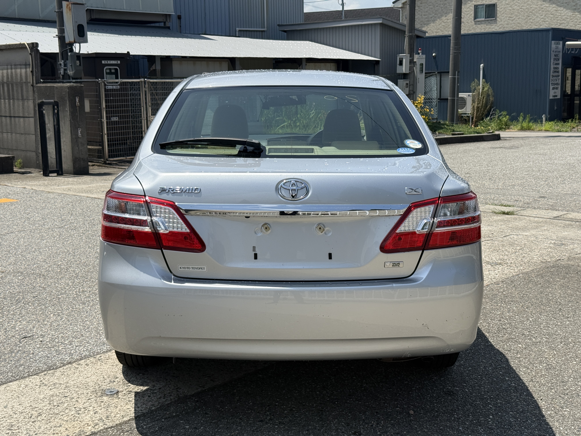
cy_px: 218
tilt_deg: -8.7
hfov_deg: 39.7
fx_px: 806
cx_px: 290
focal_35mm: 48
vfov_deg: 30.3
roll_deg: +0.6
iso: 80
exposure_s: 1/7874
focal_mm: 6.76
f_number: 1.78
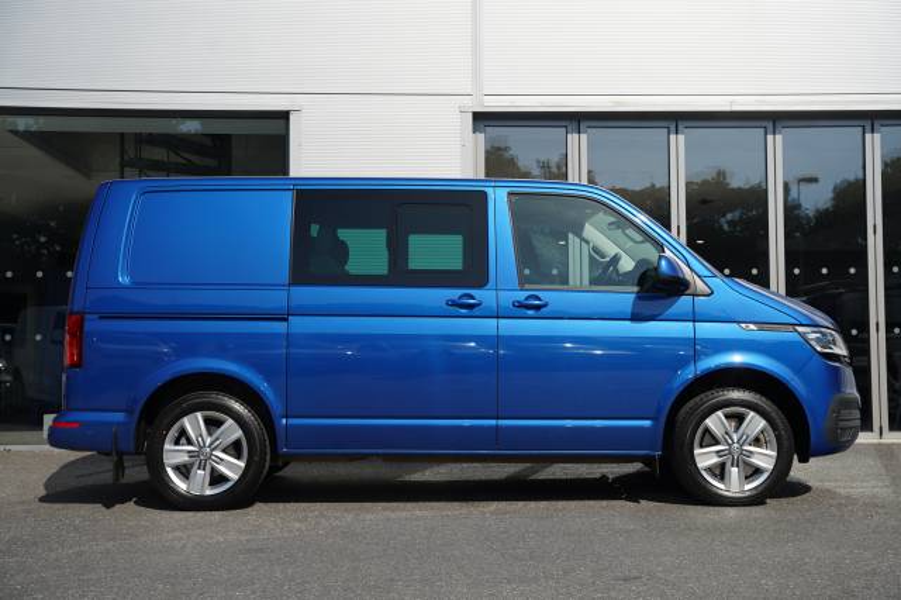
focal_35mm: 44
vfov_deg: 30.5
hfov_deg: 44.6
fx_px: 1098
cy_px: 300
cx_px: 450
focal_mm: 43.9
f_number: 4.5
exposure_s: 1/500
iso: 100
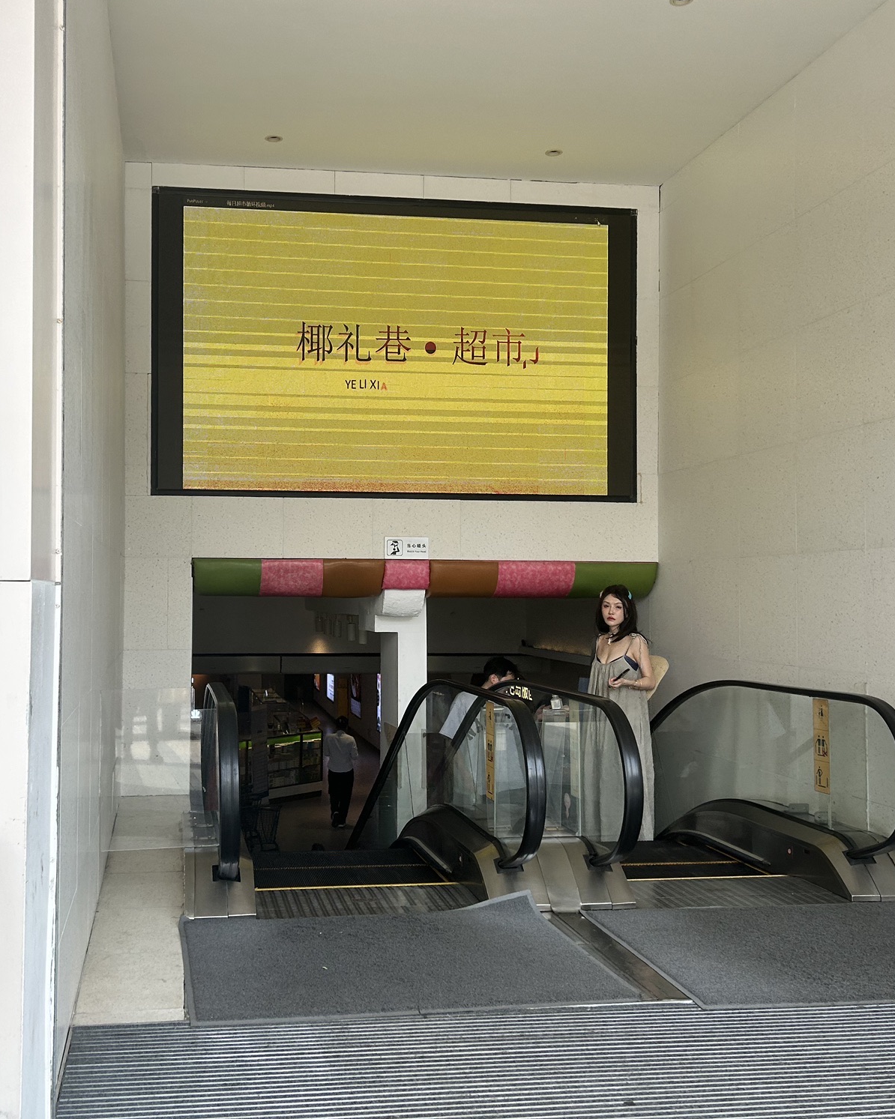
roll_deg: +0.1
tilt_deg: +0.3
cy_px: 558
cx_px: 311
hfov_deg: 42.9
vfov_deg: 52.9
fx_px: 1126
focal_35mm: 34
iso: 50
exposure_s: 1/949
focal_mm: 5.7
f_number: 1.5
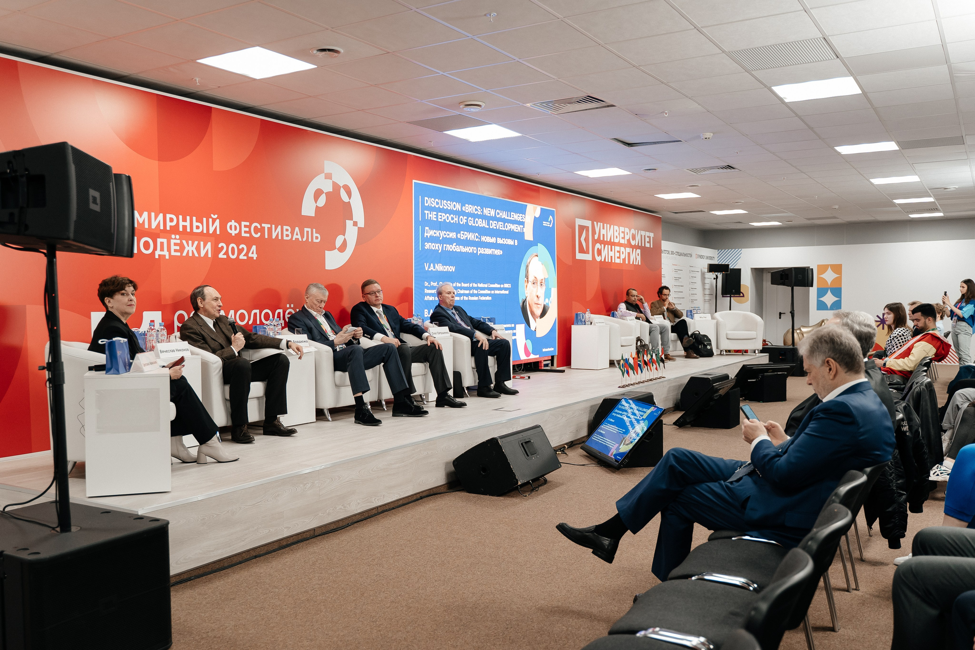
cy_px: 343
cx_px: 445
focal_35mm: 31
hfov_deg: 60.1
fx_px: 841
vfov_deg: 42.2
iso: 1000
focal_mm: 28
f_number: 2.8
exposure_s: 1/80
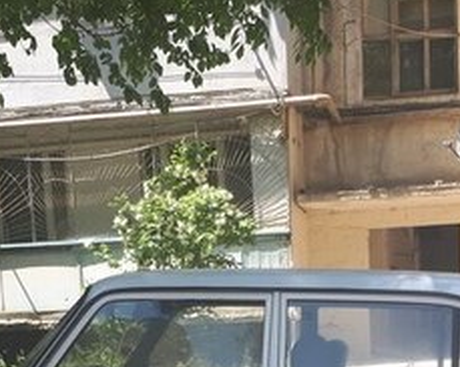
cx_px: 259
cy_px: 452
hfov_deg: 25.1
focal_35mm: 76
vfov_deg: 18.9
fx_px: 1034
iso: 40
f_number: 1.9
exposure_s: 1/383
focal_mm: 3.6
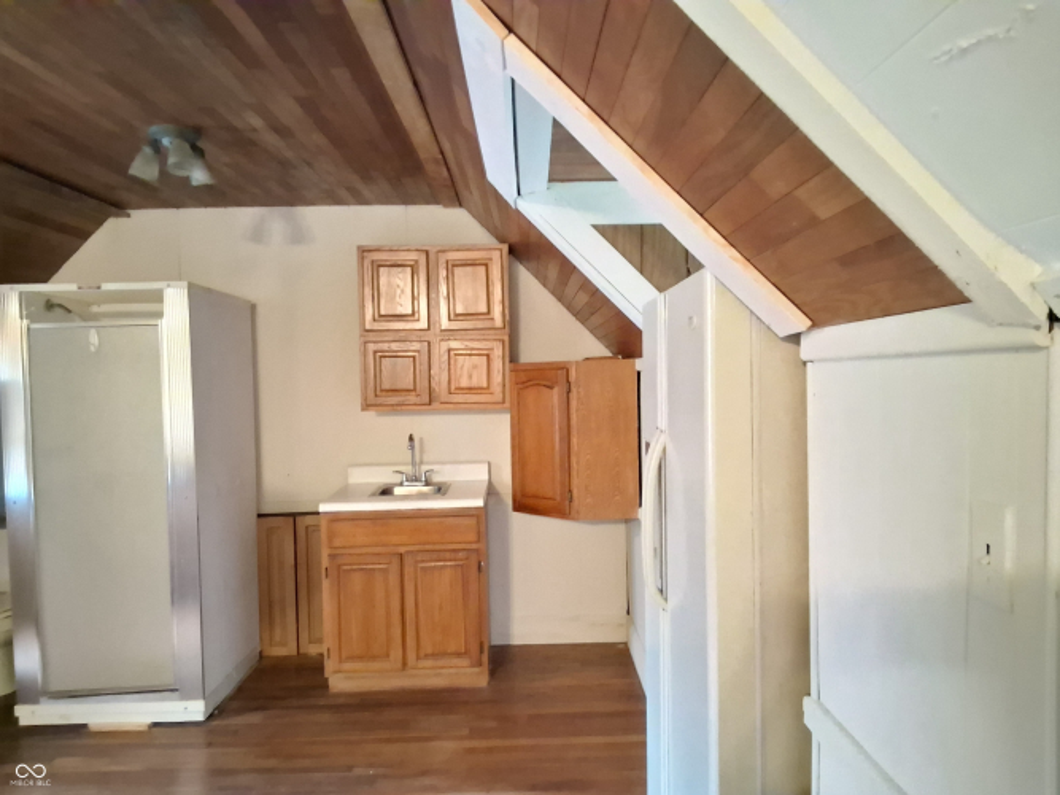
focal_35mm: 26
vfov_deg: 53.0
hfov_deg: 67.3
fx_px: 796
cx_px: 530
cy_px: 398
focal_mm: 3.98
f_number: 1.8
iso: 3200
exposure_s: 1/15
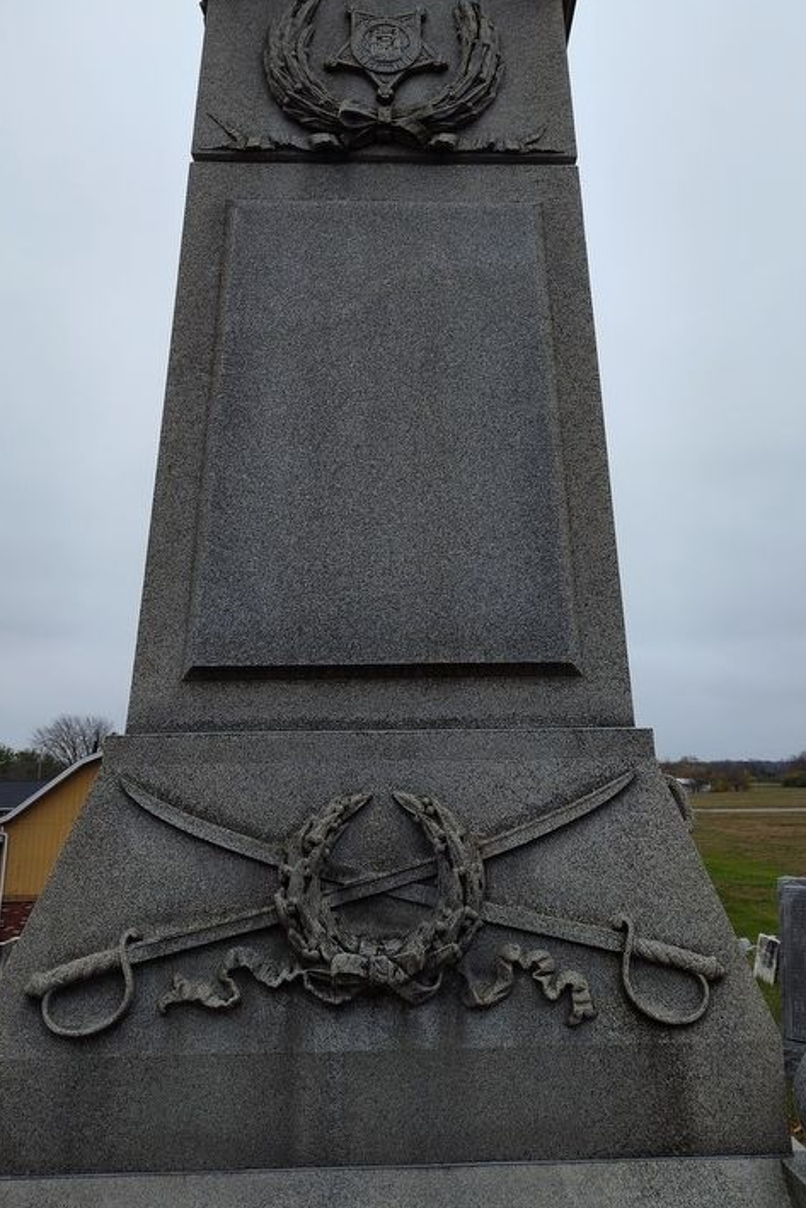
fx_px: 906
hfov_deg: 47.9
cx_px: 446
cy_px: 533
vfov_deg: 67.2
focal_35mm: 27
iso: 118
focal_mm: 5.56
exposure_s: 1/200
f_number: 1.8
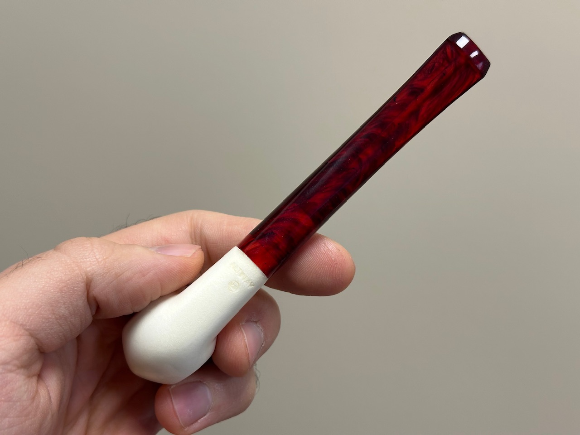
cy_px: 218
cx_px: 290
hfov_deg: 39.7
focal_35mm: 48
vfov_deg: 30.3
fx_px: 804
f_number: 1.78
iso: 80
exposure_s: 1/100
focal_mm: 6.86
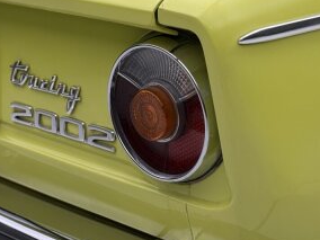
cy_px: 94
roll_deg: +2.1
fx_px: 998
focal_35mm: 108
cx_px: 61
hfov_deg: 18.0
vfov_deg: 13.7
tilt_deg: -12.6
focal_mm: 6.76
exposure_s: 1/99
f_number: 1.78
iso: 64
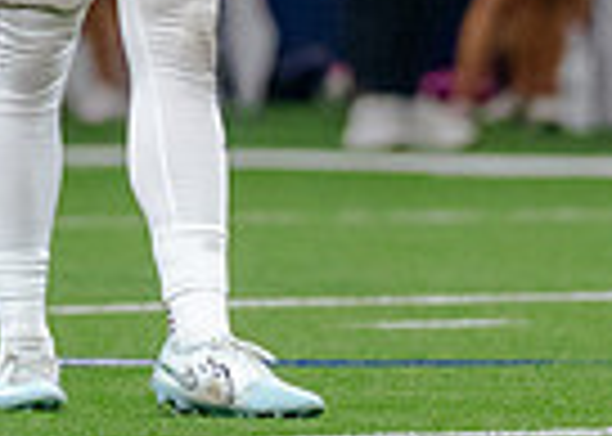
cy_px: -362
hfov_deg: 1.5
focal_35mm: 1309
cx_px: 272
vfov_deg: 1.1
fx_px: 22741
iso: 3200
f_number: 2.8
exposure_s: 1/1250
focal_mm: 200
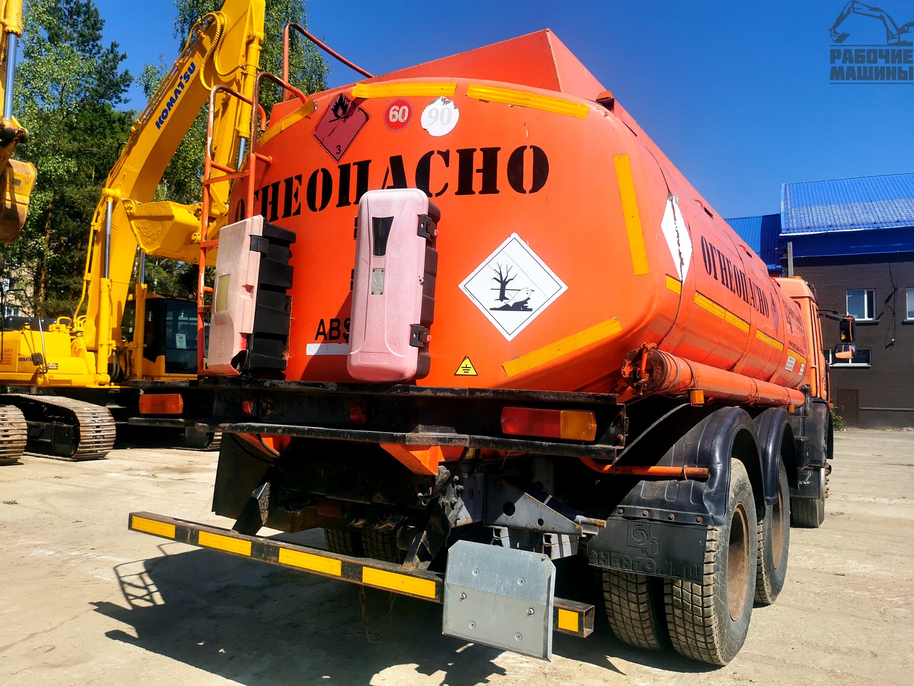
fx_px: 713
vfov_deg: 51.4
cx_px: 457
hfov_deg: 65.3
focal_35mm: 27
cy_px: 343
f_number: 1.6
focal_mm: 5.56
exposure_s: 1/6623
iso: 50
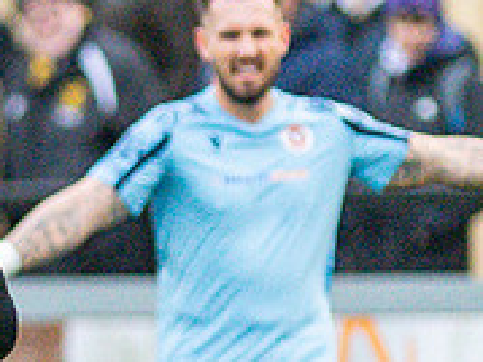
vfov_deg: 0.6
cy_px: 427
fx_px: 34831
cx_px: -488
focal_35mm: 2498
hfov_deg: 0.8
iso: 4000
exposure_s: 1/2000
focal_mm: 300
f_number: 2.8
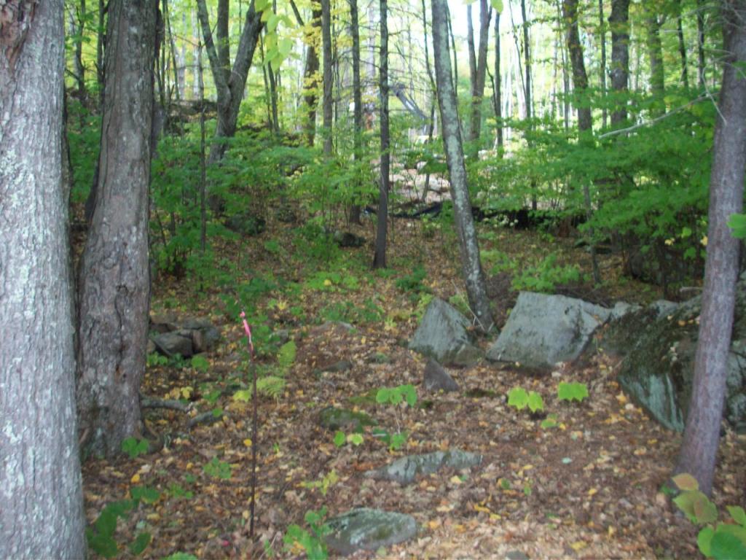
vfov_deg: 38.7
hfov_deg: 50.1
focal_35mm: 37
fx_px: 797
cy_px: 280
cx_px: 373
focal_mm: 6.2
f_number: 2.8
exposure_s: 1/32
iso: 80
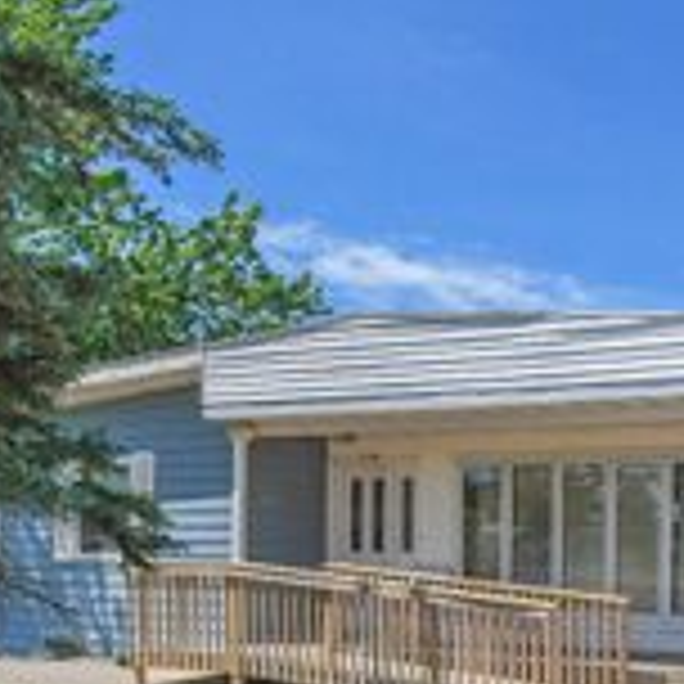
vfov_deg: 37.8
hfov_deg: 32.2
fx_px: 939
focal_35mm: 42
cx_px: 846
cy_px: 592
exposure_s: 1/8000
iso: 1250
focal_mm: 10
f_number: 7.1
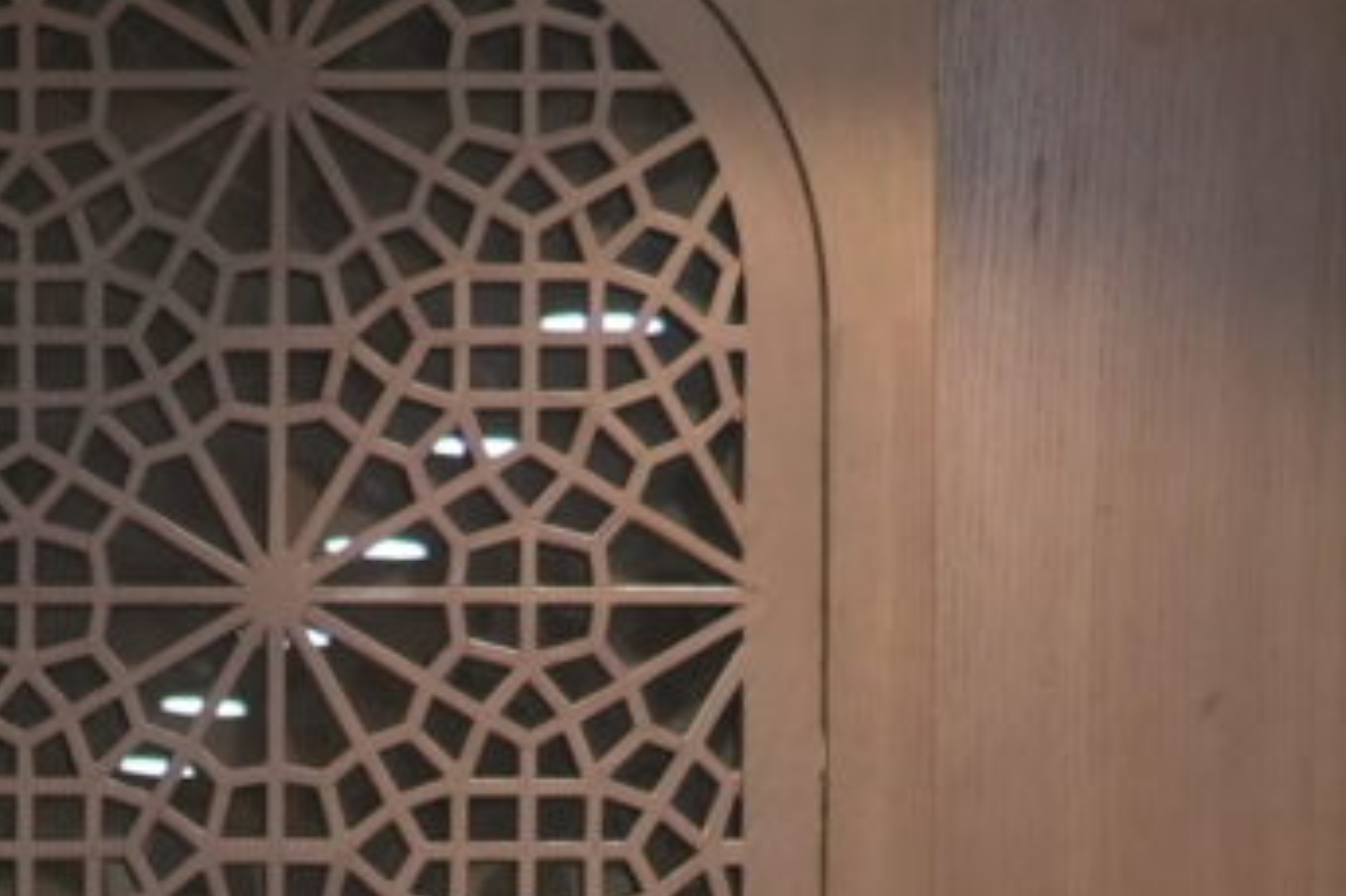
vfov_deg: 4.7
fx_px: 10575
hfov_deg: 7.1
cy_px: 2530
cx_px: -814
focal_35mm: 283
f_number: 4
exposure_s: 1/125
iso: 2000
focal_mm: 38
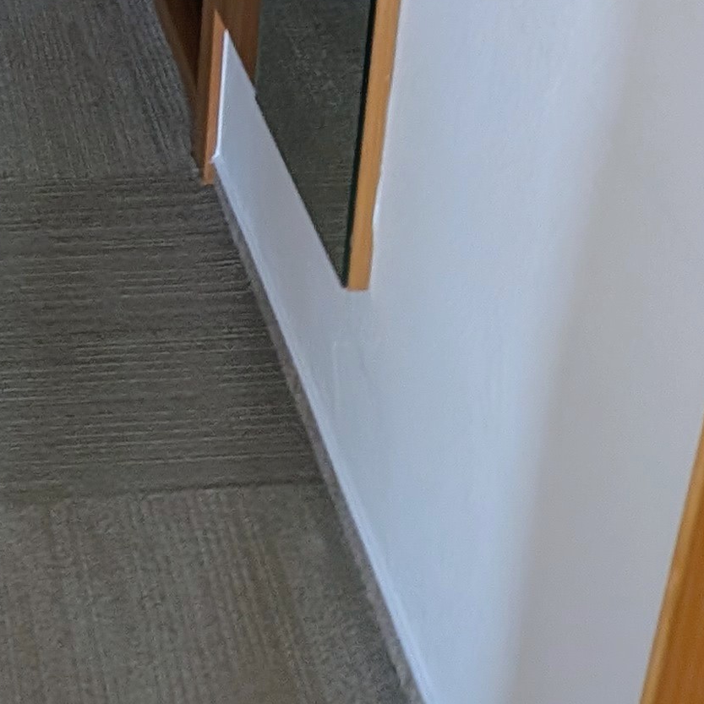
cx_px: -114
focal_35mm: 52
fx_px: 1196
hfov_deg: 28.9
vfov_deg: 23.8
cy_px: -424
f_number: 1.95
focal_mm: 2.23
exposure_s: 1/23.8
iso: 125
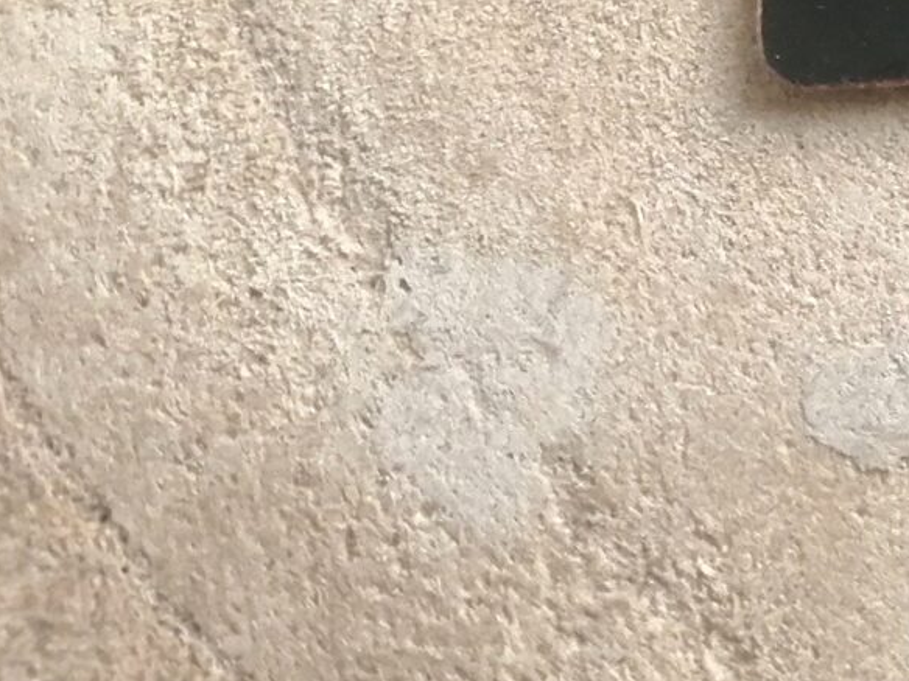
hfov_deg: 14.4
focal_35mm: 114
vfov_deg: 12.1
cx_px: 1810
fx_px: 2994
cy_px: -499
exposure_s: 1/33.3
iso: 100
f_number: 1.8
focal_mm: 3.62
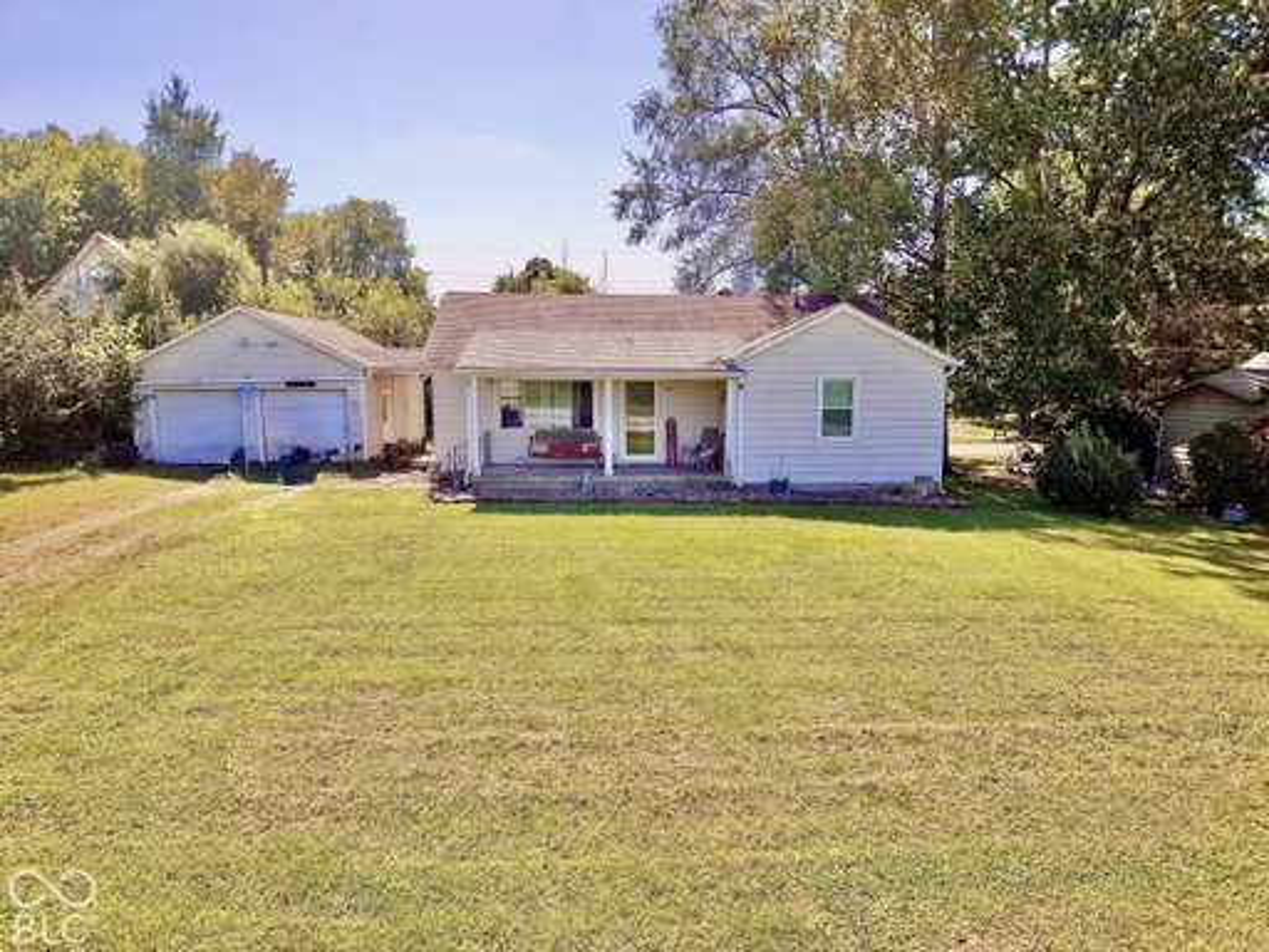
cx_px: 634
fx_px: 880
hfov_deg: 71.6
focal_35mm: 24
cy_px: 476
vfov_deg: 56.8
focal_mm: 8.67
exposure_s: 1/15
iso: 320
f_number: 1.8
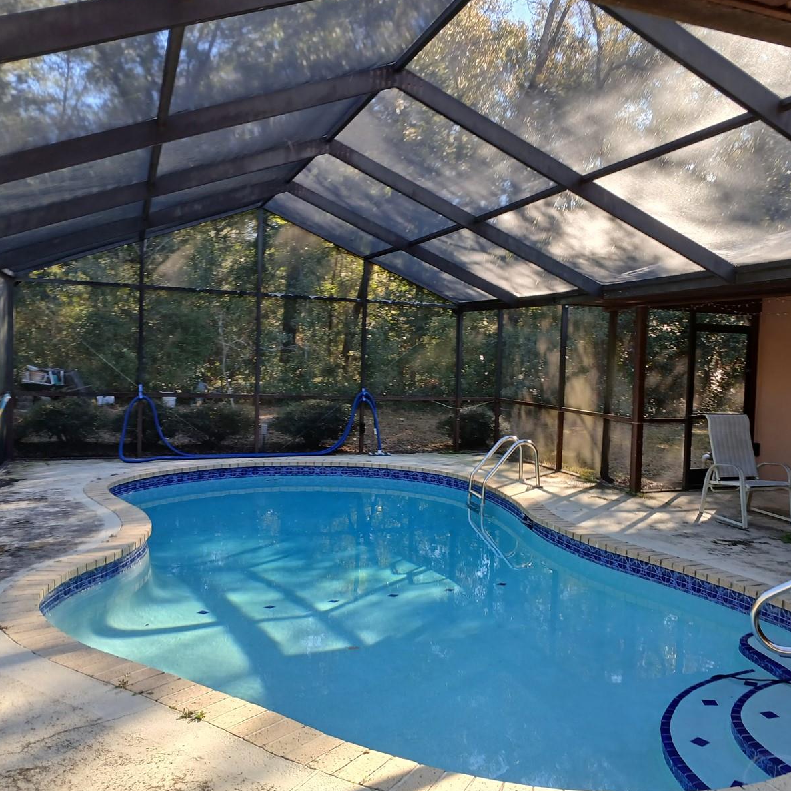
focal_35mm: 31
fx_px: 801
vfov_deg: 52.5
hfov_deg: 52.1
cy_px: 392
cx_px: 488
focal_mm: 3.98
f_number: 1.8
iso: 25
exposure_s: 1/60
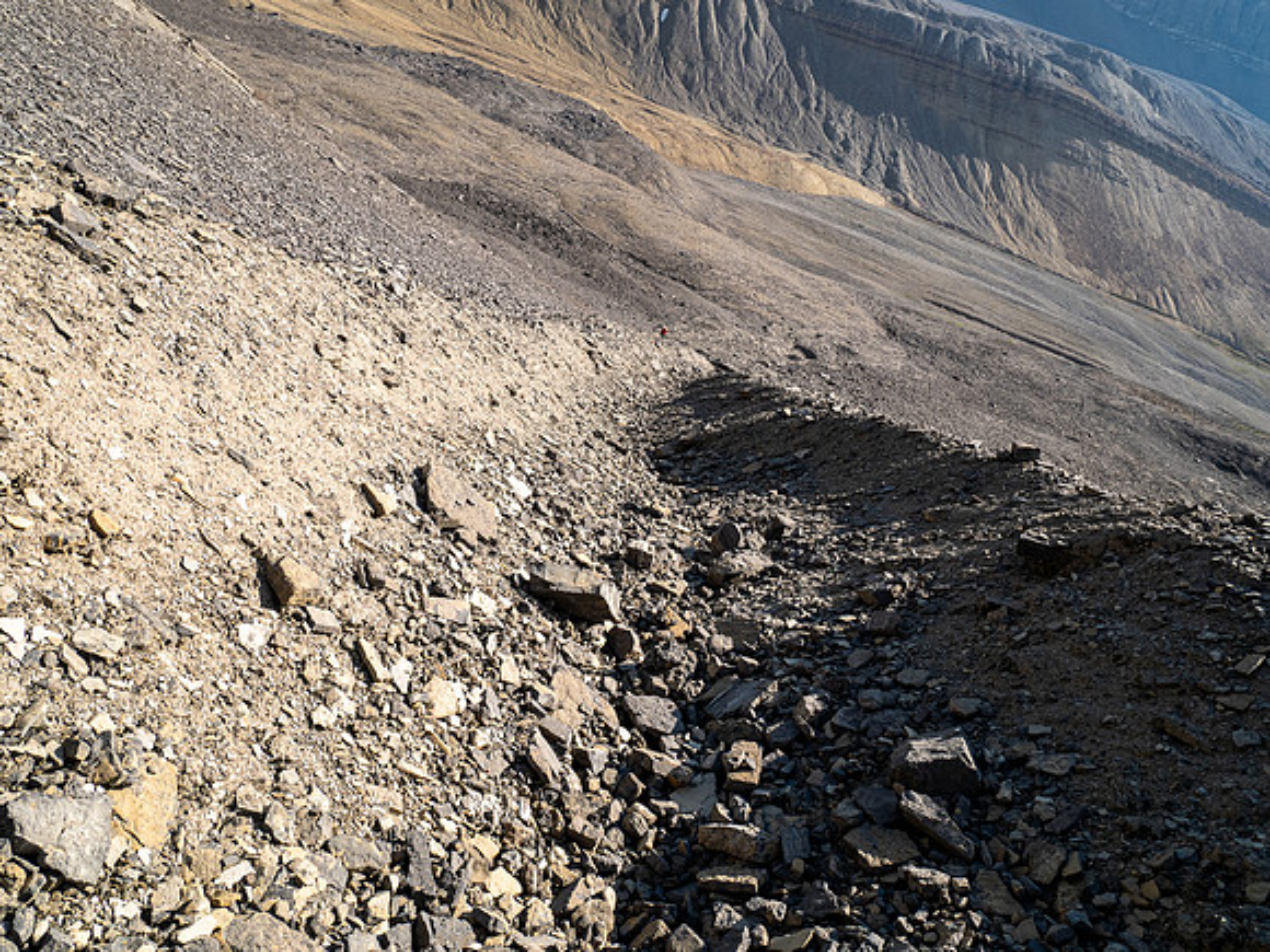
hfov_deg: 71.6
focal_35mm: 24
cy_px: 476
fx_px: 881
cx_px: 635
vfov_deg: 56.8
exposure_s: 1/160
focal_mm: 12
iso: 200
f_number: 8
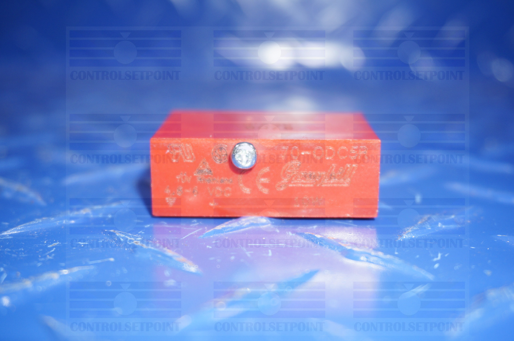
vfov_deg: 28.8
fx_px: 663
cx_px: 257
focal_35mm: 46
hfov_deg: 42.4
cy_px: 170
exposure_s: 1/60
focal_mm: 31
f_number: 5
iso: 320
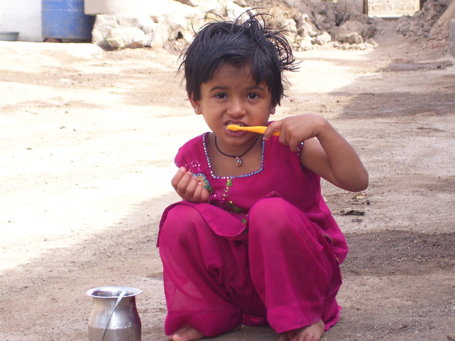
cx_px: 218
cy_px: 164
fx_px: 1643
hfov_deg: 15.8
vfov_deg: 11.9
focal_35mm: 125
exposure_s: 1/125
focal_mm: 18
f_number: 4.6
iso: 80
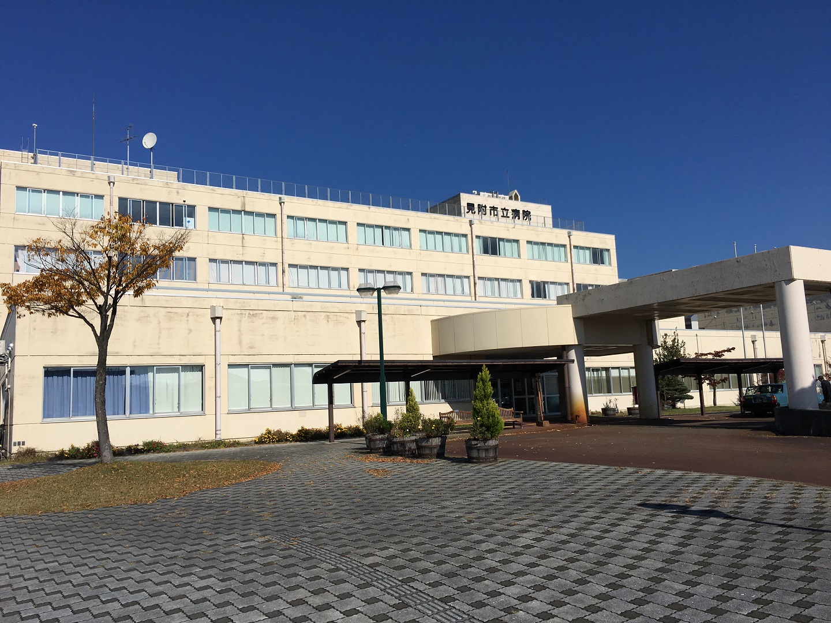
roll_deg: +2.2
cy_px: 312
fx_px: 696
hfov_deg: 61.7
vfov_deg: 48.2
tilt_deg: +6.9
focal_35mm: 29
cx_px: 416
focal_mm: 4.15
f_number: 2.2
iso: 25
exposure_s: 1/5495
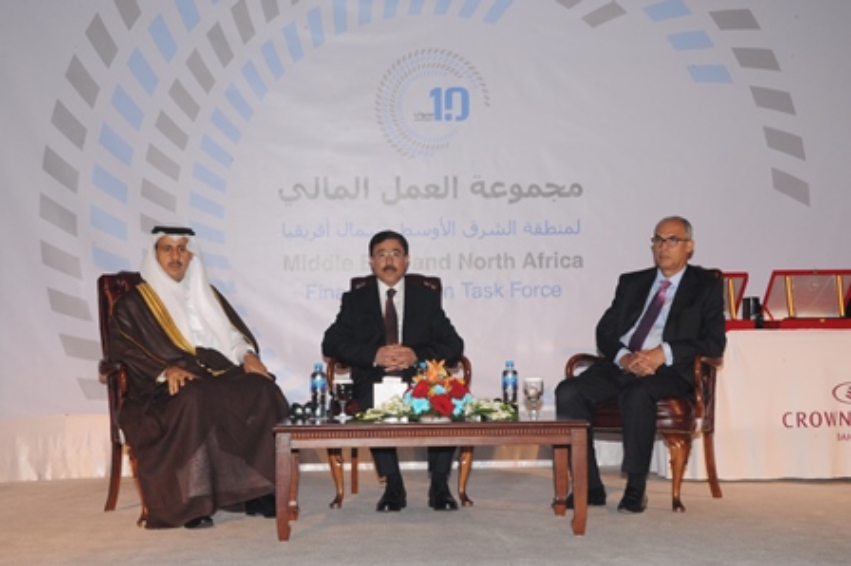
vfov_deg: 23.3
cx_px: 426
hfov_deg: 34.5
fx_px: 1370
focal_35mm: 58
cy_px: 283
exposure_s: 1/80
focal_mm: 58
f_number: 18
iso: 4000
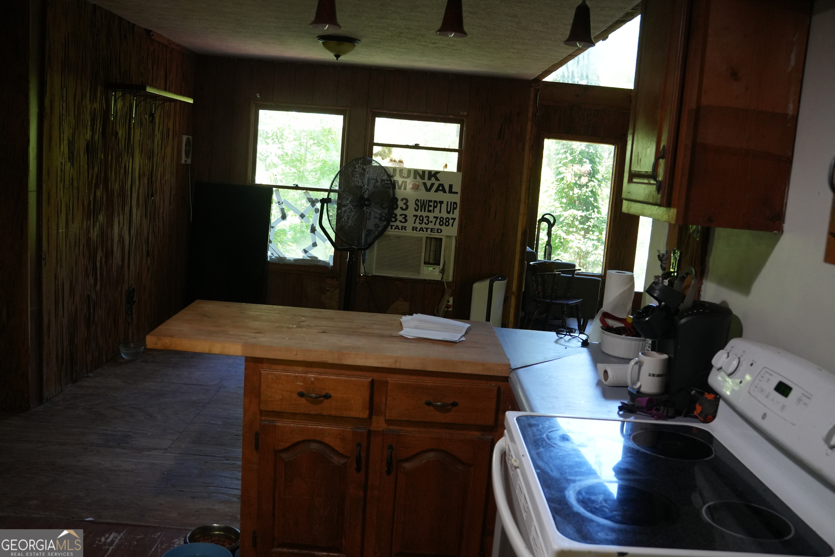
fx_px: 741
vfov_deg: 41.2
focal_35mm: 32
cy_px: 278
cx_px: 418
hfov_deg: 58.8
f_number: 3.5
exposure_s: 1/160
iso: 1600
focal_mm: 21.3
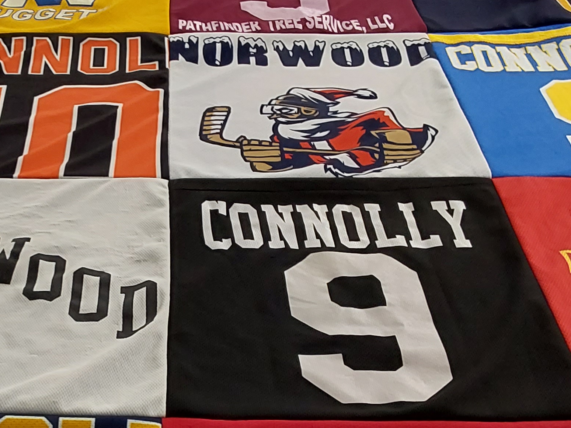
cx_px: 135
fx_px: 973
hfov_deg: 32.0
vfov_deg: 24.6
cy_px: 304
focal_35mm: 59
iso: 100
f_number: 1.9
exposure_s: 1/60
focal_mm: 2.91
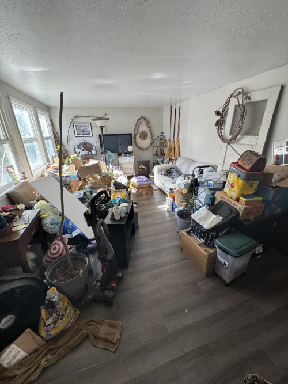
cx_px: 144
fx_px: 155
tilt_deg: -19.3
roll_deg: +3.1
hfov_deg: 85.7
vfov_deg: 102.1
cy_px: 192
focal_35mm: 14
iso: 160
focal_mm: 2.22
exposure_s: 1/99
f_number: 2.2
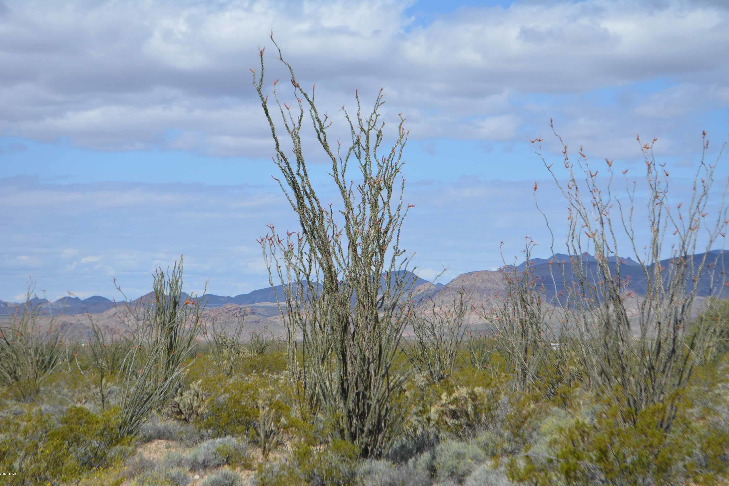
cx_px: 366
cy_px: 243
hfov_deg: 24.3
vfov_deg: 16.4
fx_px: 1691
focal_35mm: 84
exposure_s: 1/1600
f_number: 7.1
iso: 400
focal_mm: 55
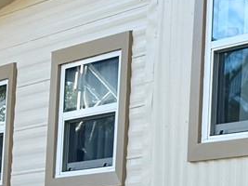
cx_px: 659
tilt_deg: +4.7
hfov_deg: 10.8
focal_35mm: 144
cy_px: 205
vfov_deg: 10.2
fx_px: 1031
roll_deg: -0.7
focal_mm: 6.76
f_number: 1.78
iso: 100
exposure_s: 1/1437
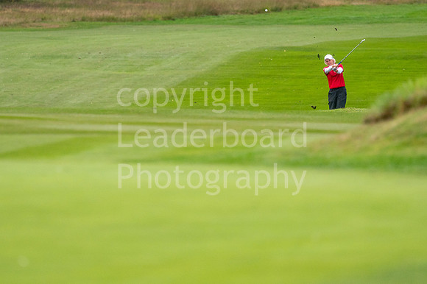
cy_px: 113
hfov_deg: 3.8
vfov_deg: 2.5
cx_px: 170
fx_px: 6430
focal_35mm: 542
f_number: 4.5
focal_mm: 300
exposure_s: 1/640
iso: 400
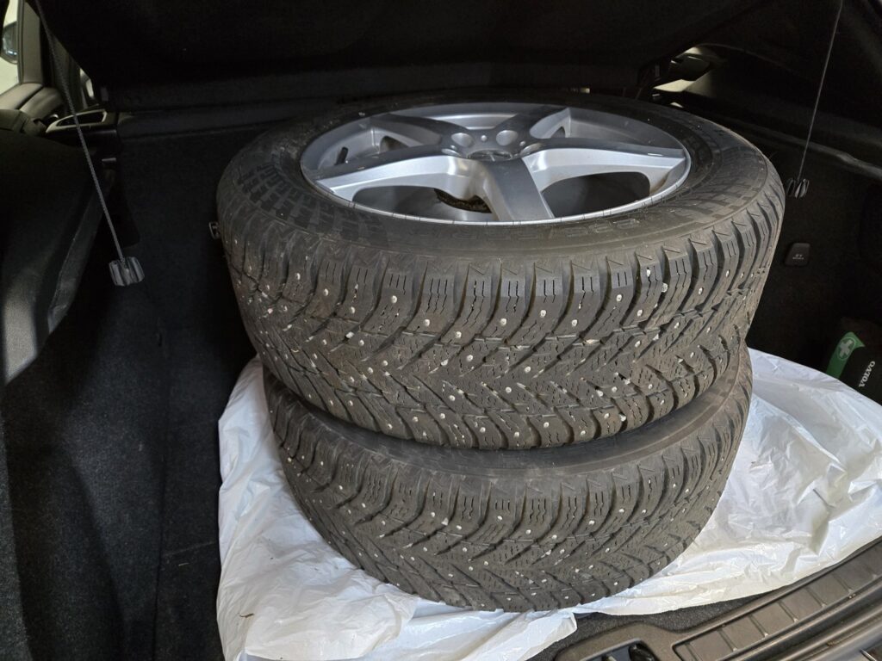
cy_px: 330
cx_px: 441
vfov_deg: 58.9
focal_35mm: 23
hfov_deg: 73.9
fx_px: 586
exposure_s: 1/100
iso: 640
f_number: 1.8
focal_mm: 5.4
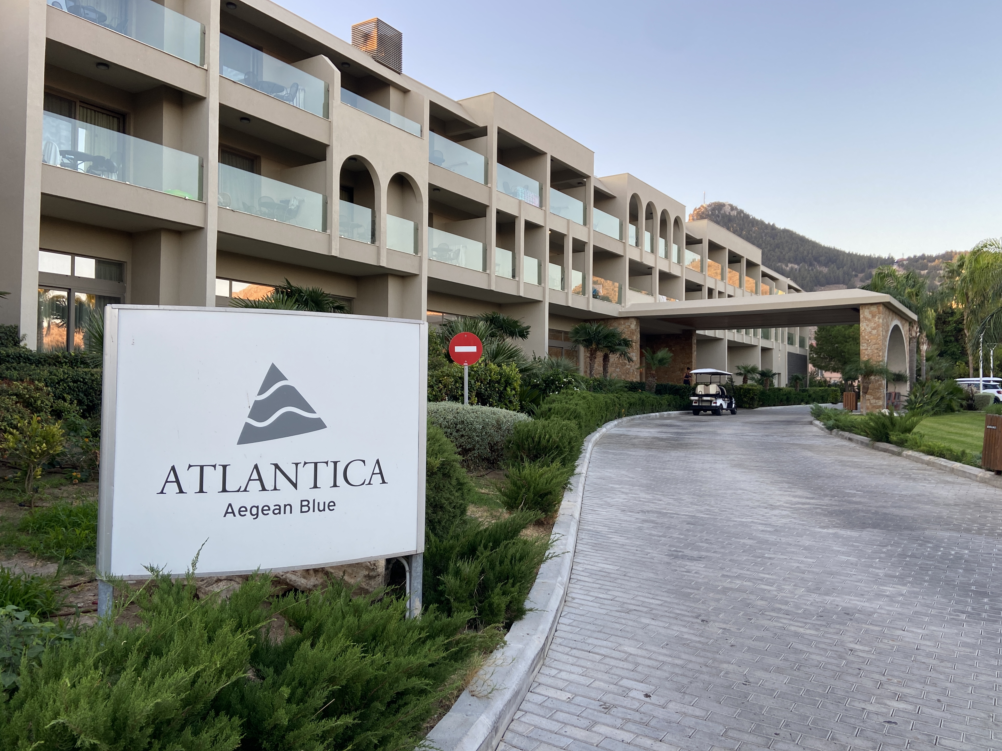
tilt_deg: +2.2
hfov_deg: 65.3
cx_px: 513
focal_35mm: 27
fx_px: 782
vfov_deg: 51.3
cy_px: 383
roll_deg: +0.0
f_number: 1.8
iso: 32
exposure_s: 1/121
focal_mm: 4.25
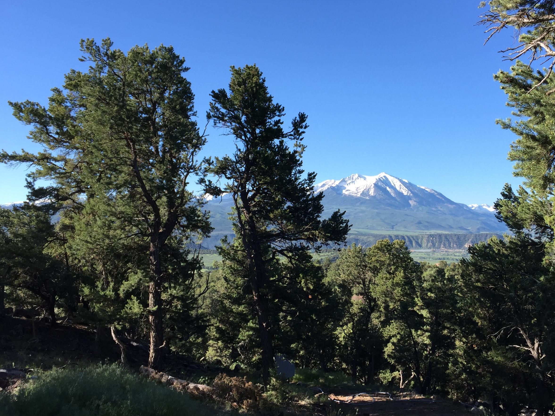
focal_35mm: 37
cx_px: 350
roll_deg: -0.1
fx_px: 593
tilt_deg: +2.7
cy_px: 193
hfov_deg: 49.6
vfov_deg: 38.7
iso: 32
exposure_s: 1/732
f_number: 2.2
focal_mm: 4.15
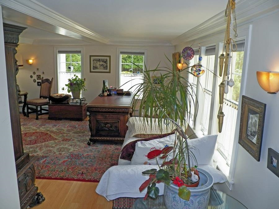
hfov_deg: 63.4
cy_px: 104
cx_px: 140
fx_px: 226
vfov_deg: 49.7
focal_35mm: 28
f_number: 4
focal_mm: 4.9
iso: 125
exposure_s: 1/125
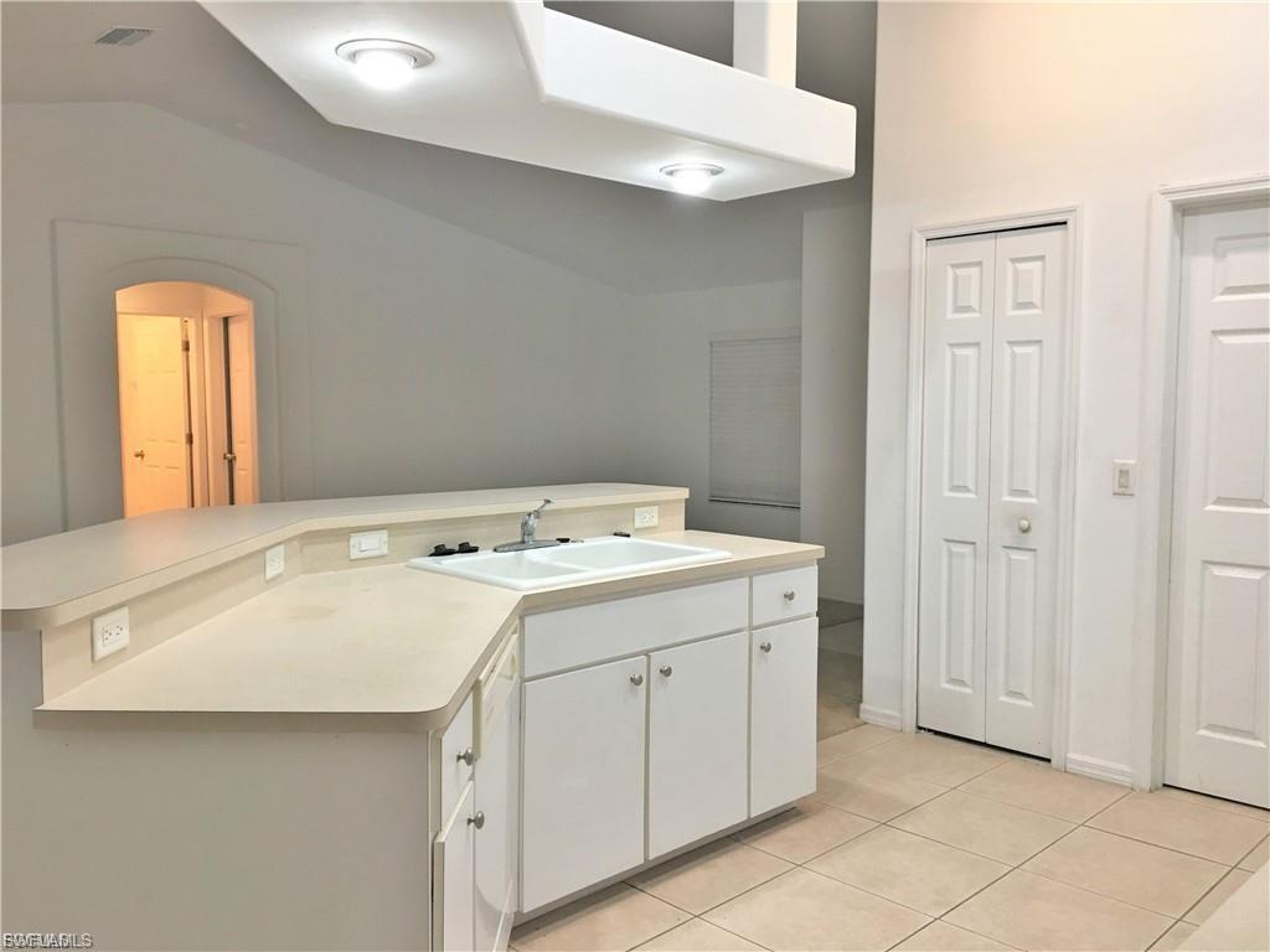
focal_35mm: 29
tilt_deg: -4.3
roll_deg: -0.3
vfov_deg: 48.2
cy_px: 476
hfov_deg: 61.7
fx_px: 1064
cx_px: 635
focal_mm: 4.15
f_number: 2.2
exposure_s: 1/30
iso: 80
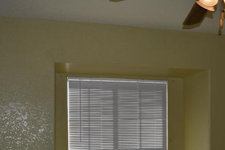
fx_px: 350
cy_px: 151
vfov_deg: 23.2
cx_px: 130
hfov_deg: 35.6
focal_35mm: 56
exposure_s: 1/200
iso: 140
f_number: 5
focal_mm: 18
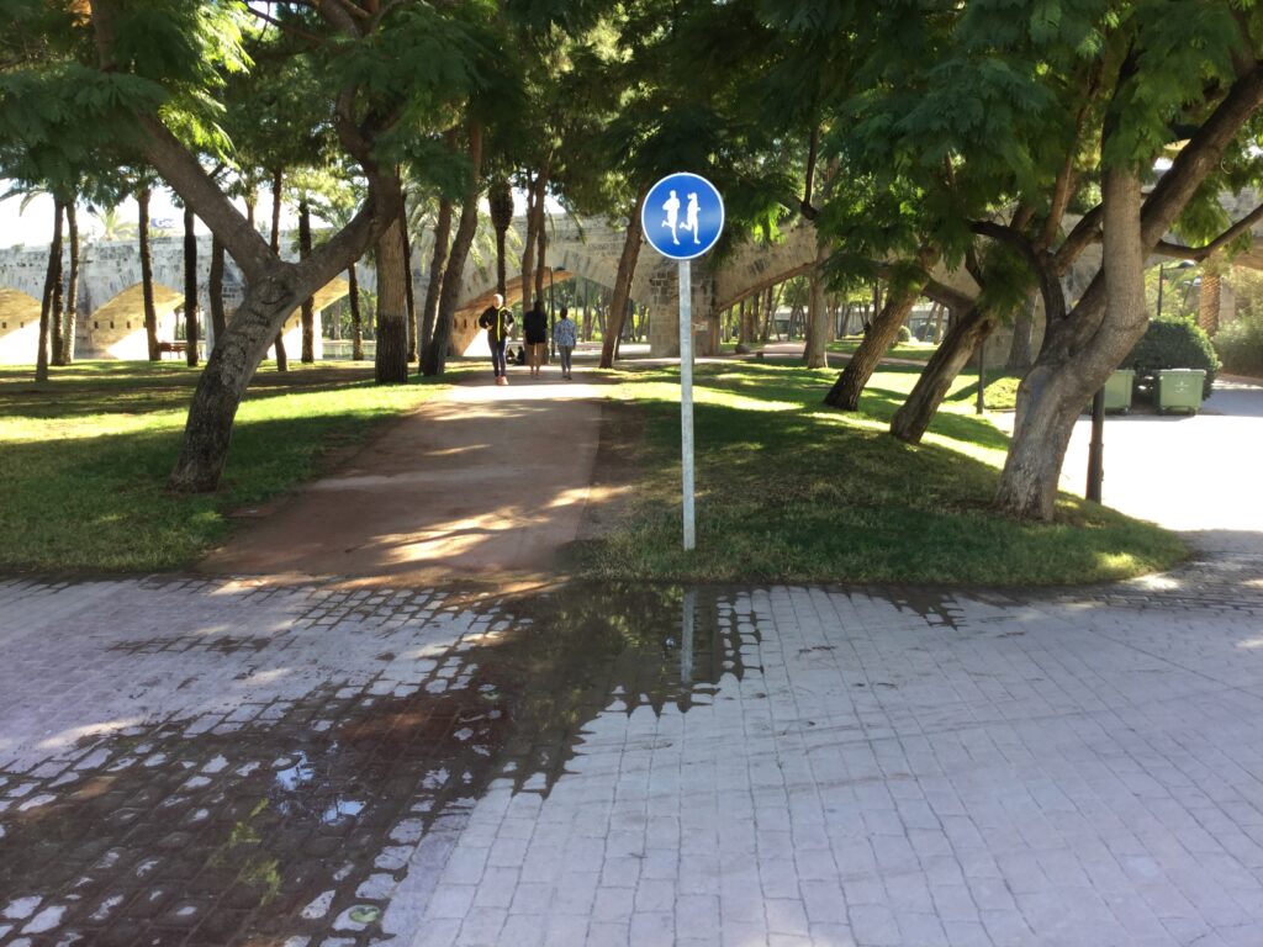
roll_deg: +0.2
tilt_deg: -8.3
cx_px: 632
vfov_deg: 45.4
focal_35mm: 31
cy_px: 474
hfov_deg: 58.4
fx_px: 1131
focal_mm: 3.3
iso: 25
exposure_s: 1/106
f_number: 2.4
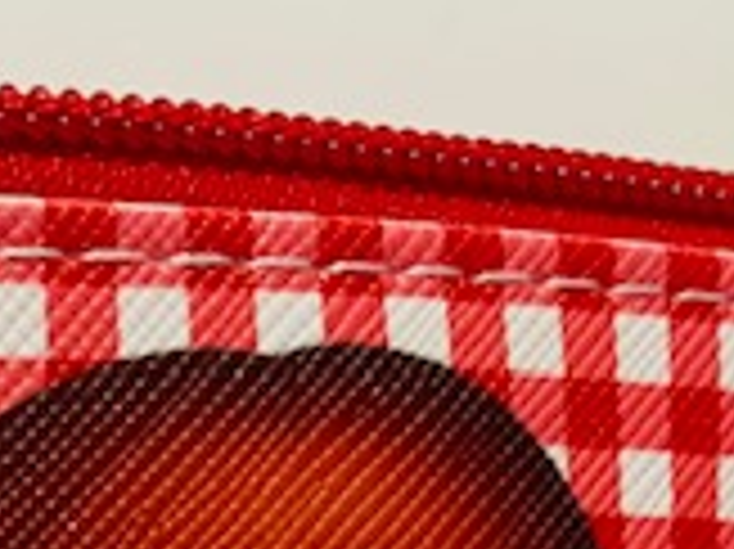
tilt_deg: -11.9
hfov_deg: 19.1
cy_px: 922
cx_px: 140
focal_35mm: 102
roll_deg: +0.1
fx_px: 2161
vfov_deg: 13.3
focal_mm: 4.25
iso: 160
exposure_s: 1/50
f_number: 1.8
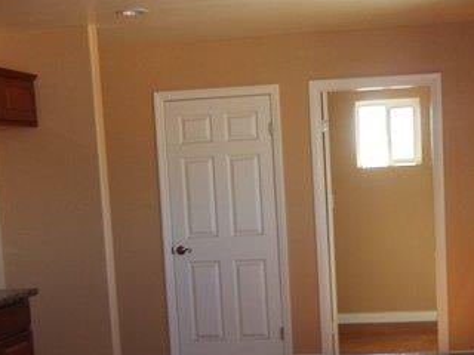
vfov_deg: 16.7
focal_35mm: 88
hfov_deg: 22.2
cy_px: 284
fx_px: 1205
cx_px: 278
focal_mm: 6
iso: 80
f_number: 3.5
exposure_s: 1/30
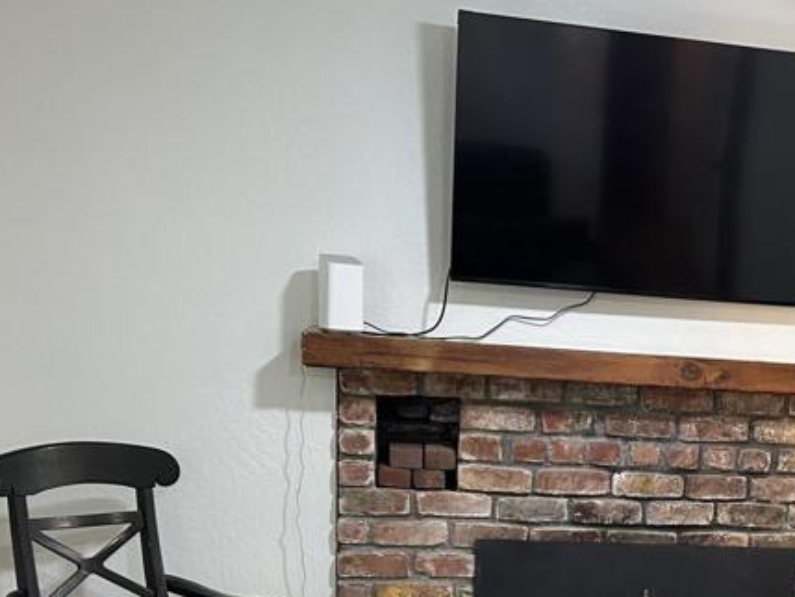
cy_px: 617
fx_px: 1424
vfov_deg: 22.6
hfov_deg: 29.7
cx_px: 730
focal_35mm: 62
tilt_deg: -9.9
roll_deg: -4.0
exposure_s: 1/60
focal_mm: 5.7
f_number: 1.5
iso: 200
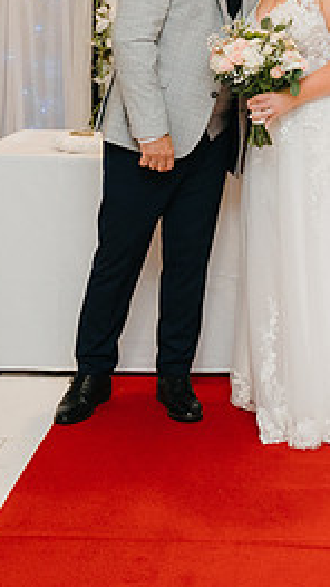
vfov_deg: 25.1
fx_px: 1275
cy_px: 56
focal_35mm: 82
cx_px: 286
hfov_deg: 14.6
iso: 1250
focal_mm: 28
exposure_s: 1/160
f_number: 2.8
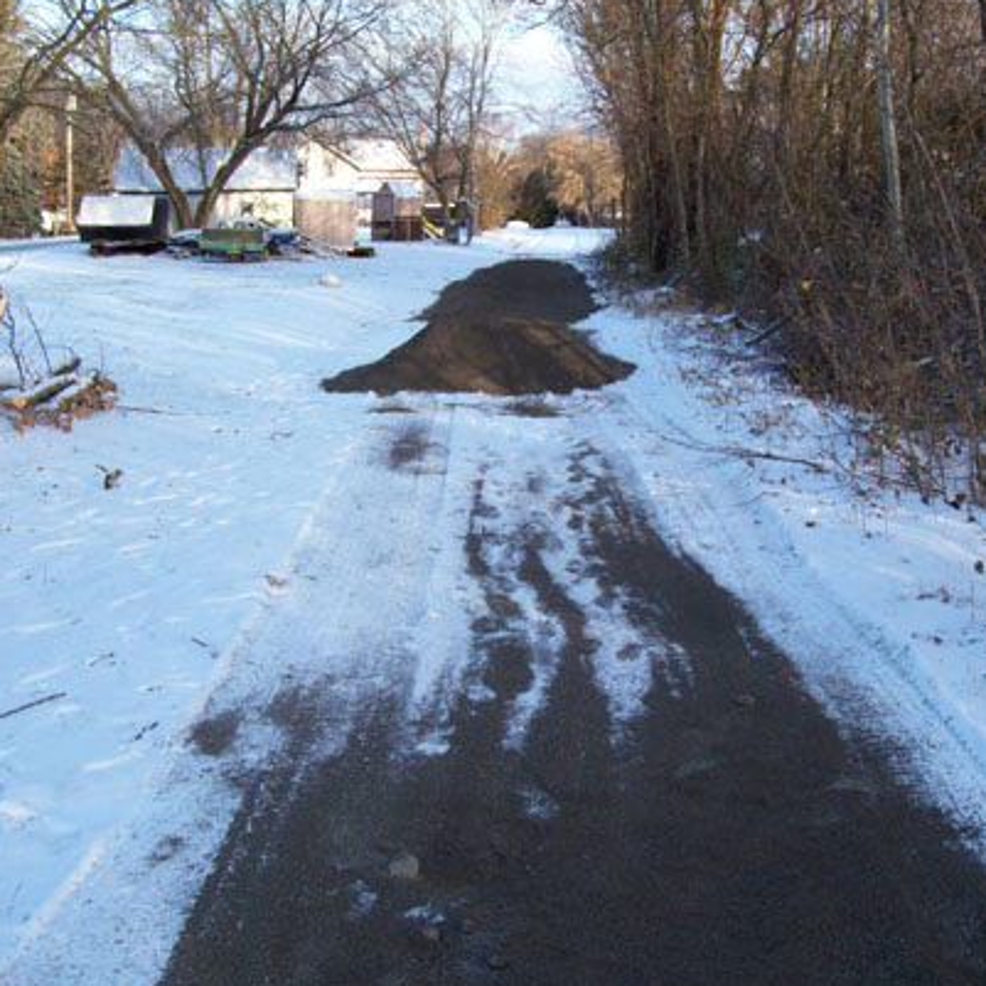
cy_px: 507
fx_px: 1450
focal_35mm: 45
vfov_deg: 37.5
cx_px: 575
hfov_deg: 37.5
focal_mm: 5.6
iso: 80
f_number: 2.7
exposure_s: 1/286
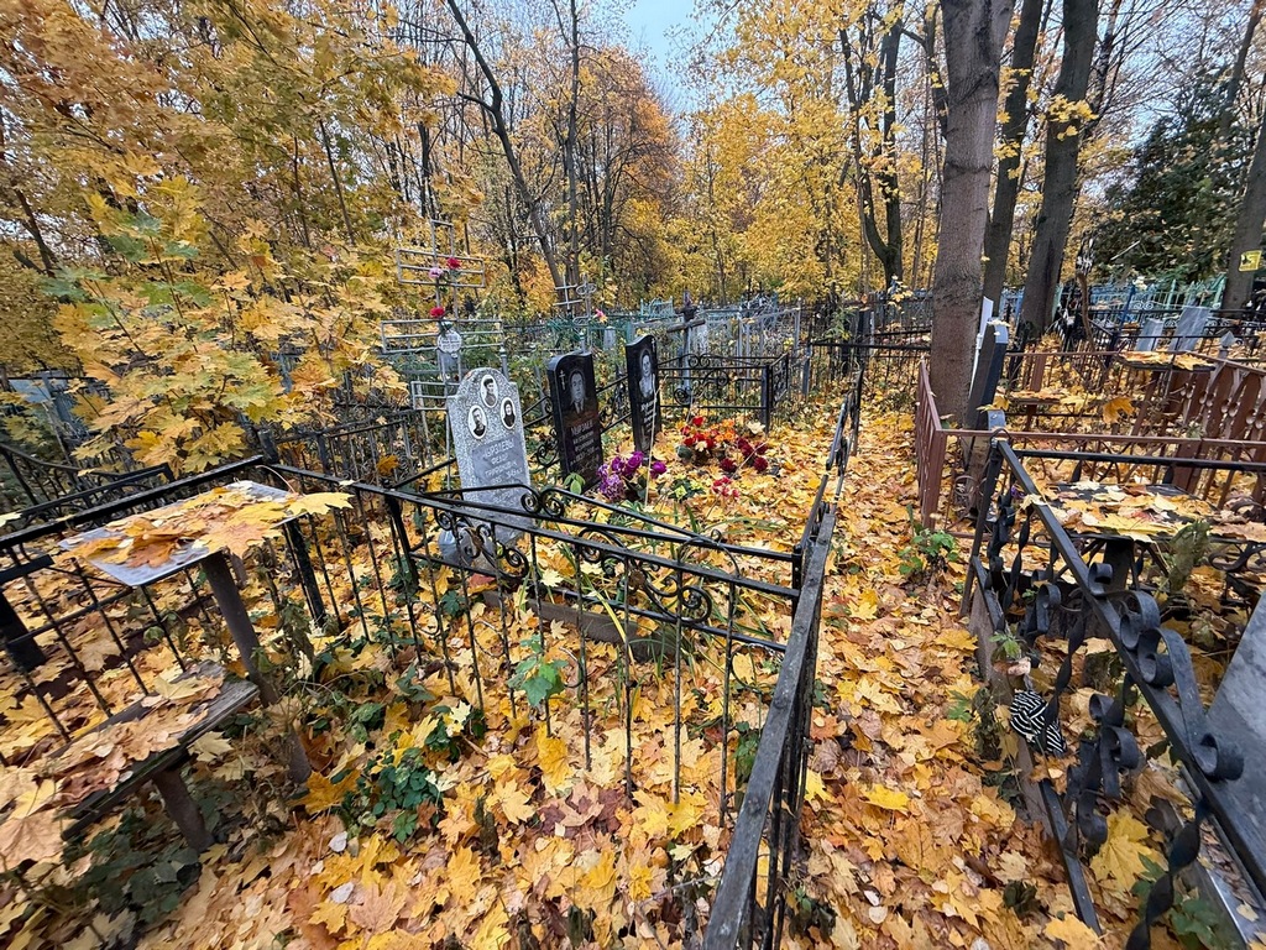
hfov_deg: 102.1
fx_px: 512
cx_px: 633
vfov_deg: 85.7
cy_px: 475
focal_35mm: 14
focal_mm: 2.22
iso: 64
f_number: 2.2
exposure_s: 1/99
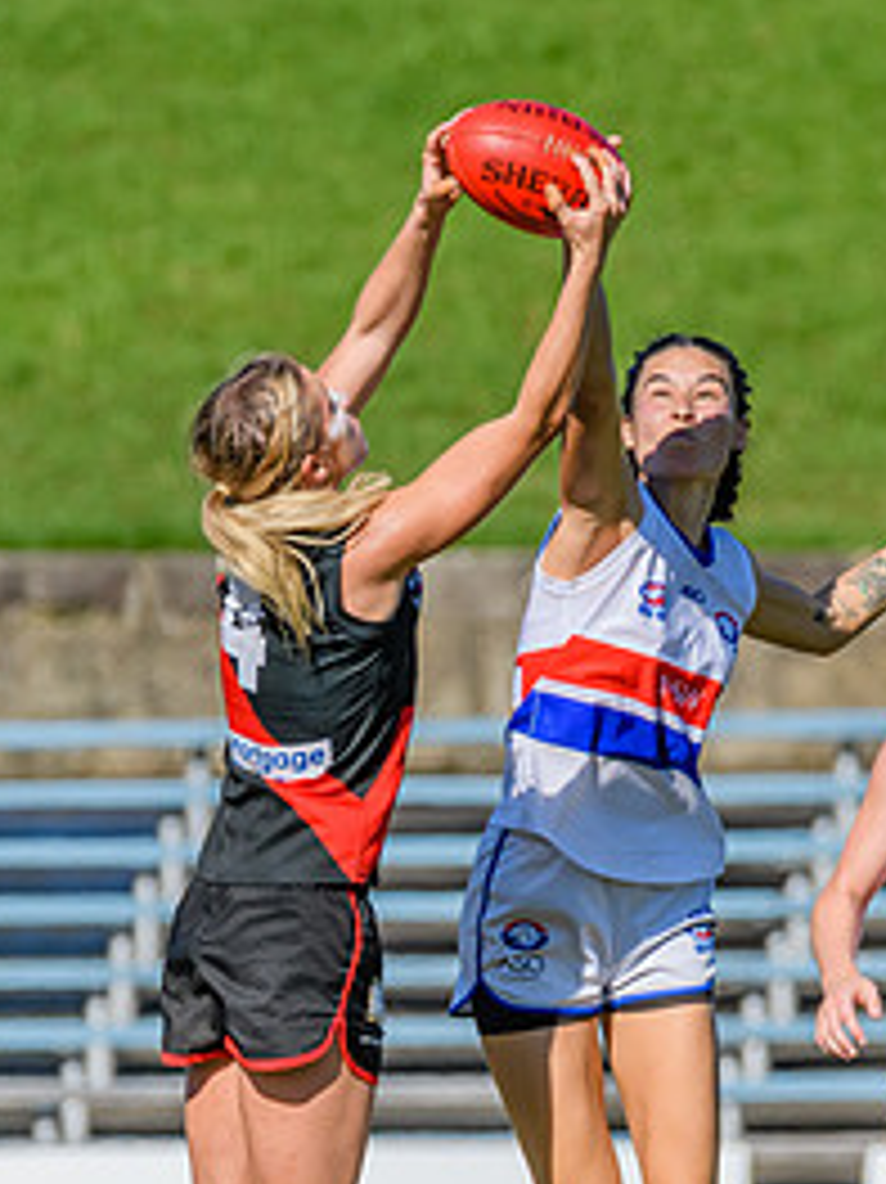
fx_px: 49251
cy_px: 934
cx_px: 283
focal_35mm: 1442
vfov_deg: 1.4
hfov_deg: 1.0
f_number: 11
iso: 640
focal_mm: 500
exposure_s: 1/1600
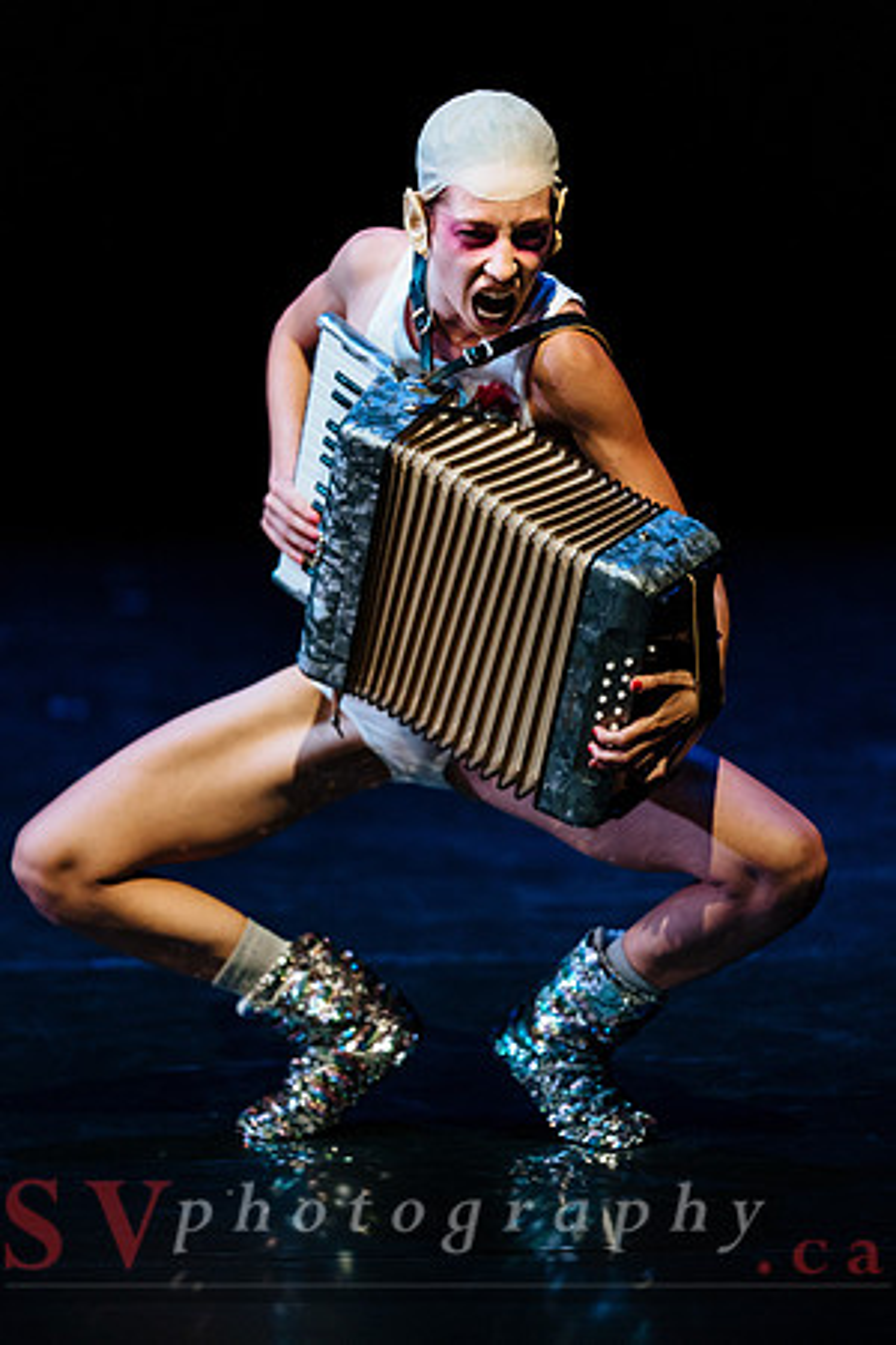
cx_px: 448
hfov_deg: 6.9
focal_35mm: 198
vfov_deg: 10.4
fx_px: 7391
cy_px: 672
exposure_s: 1/160
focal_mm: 198
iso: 1600
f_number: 2.8
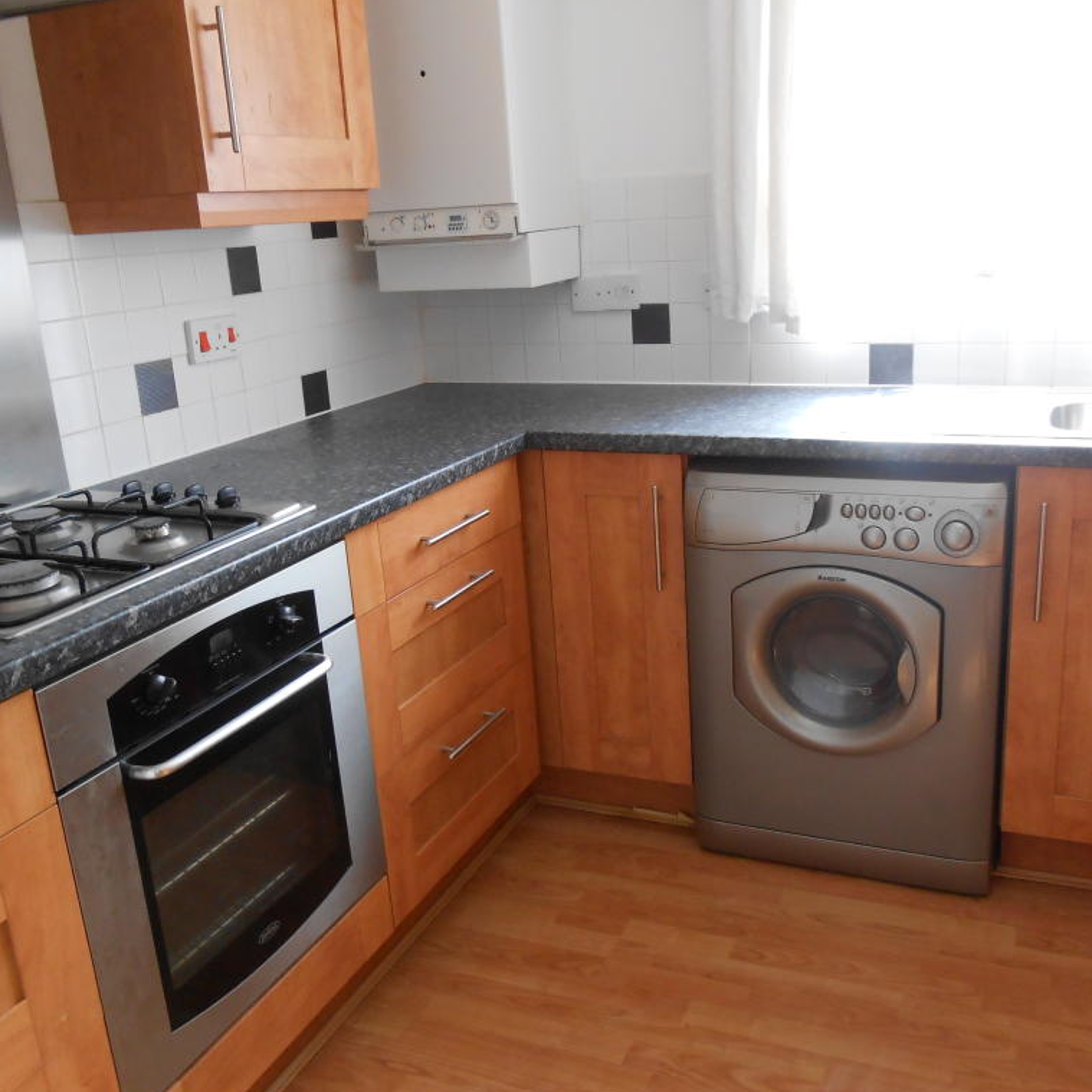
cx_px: 587
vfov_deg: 52.5
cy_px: 547
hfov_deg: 52.5
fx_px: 1106
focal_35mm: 31
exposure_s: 1/30
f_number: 3.5
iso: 250
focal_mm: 4.6
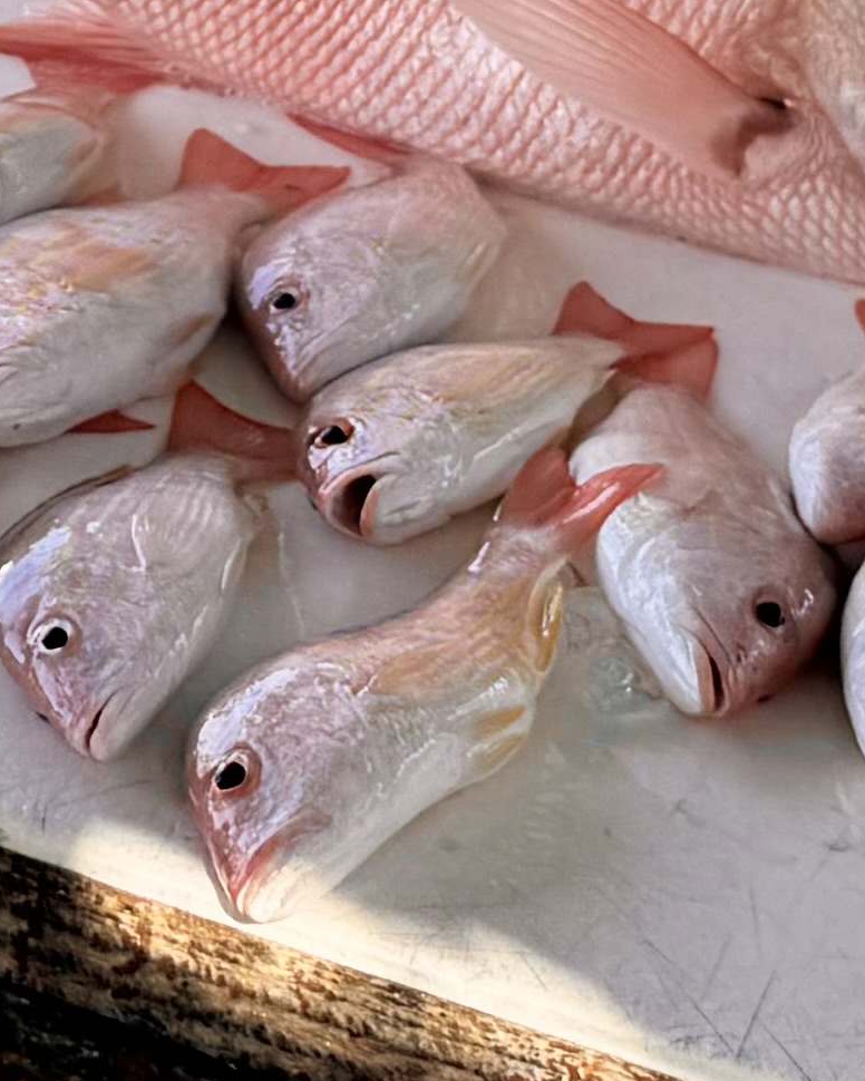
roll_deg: -3.4
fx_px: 4416
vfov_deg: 13.1
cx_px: -17
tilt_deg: -17.9
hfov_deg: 11.1
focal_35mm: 138
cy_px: -593
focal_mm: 6.76
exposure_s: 1/1366
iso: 80
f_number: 1.78
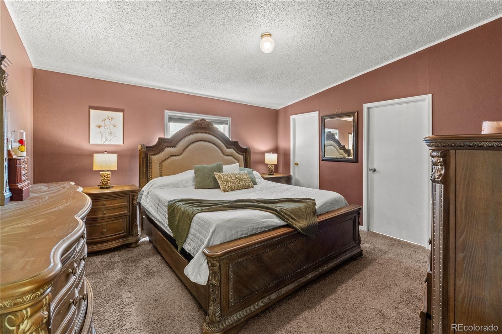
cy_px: 167
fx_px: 209
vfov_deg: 77.3
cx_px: 251
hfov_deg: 100.4
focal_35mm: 15
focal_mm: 10
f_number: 10
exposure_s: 2.5
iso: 200
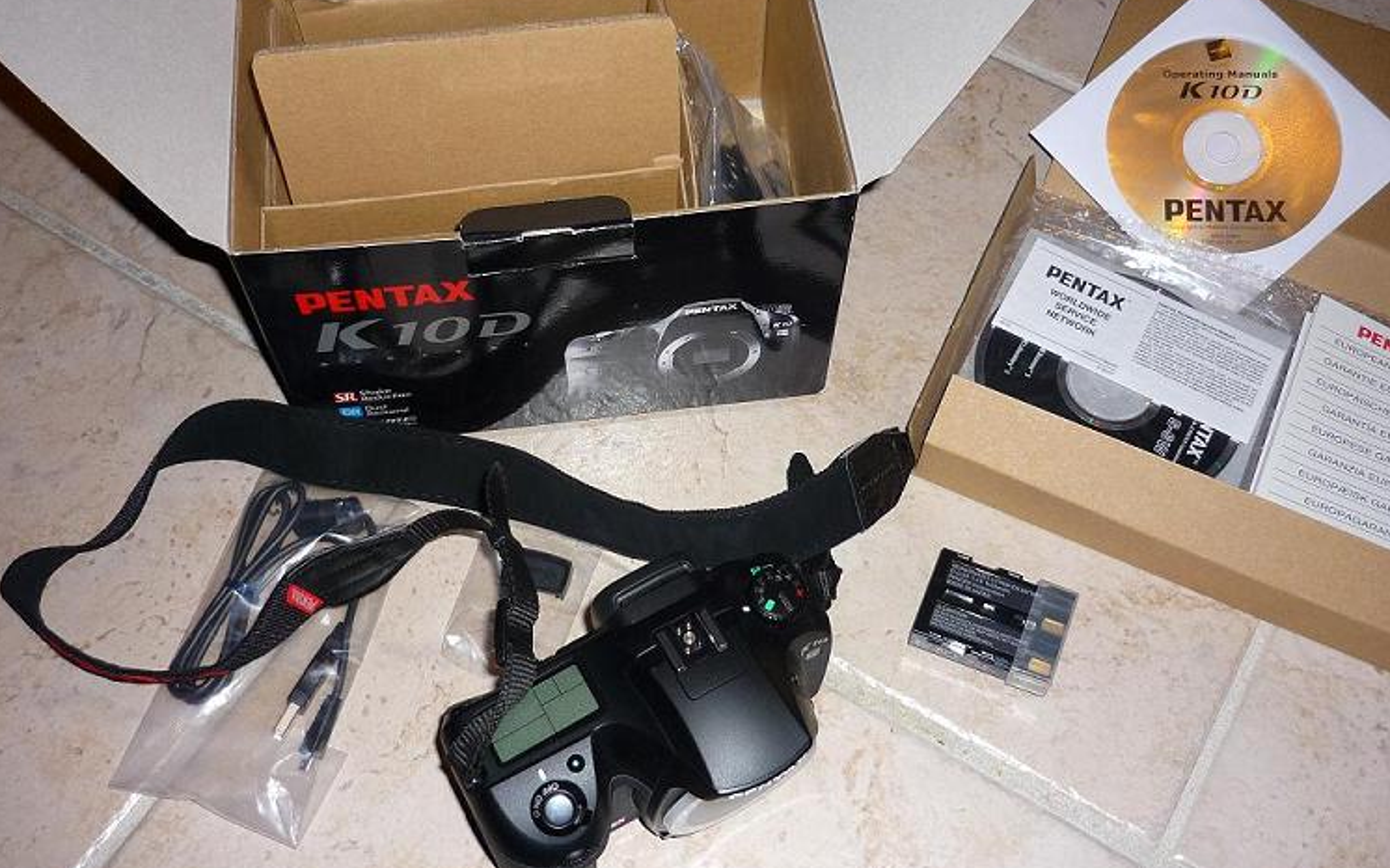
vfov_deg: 35.3
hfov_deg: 54.0
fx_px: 1364
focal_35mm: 36
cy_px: 419
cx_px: 706
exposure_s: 1/30
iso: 100
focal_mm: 5.5
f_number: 2.8
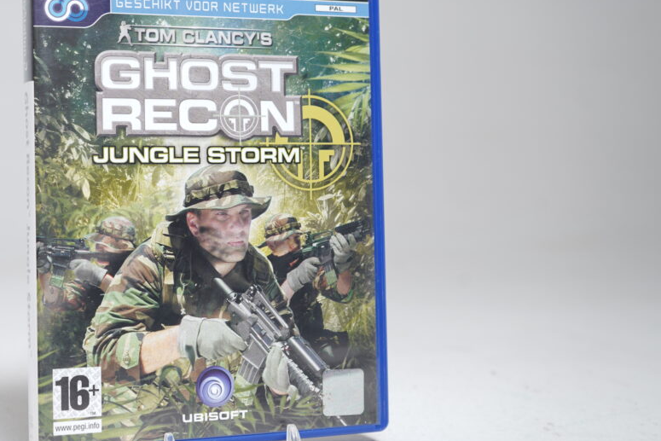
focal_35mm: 65
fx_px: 1194
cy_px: 180
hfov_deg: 30.6
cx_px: 204
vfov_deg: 20.9
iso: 64
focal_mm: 42
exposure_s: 1/3
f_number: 5.6
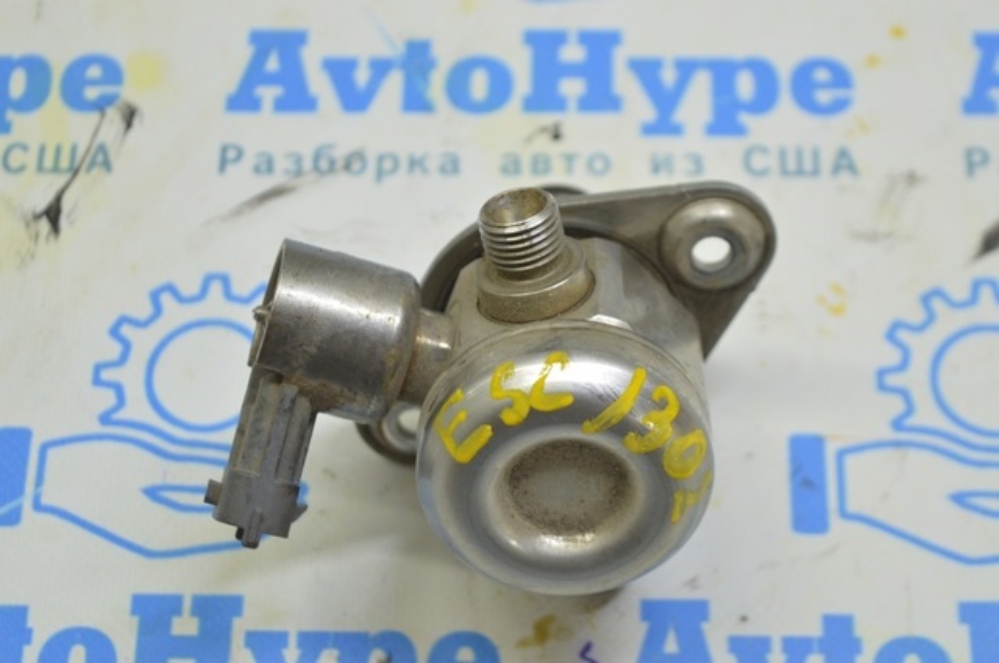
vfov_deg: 16.5
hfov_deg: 24.6
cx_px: 500
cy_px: 332
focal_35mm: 82
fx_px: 2286
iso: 400
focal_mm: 55
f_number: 5.6
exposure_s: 1/20
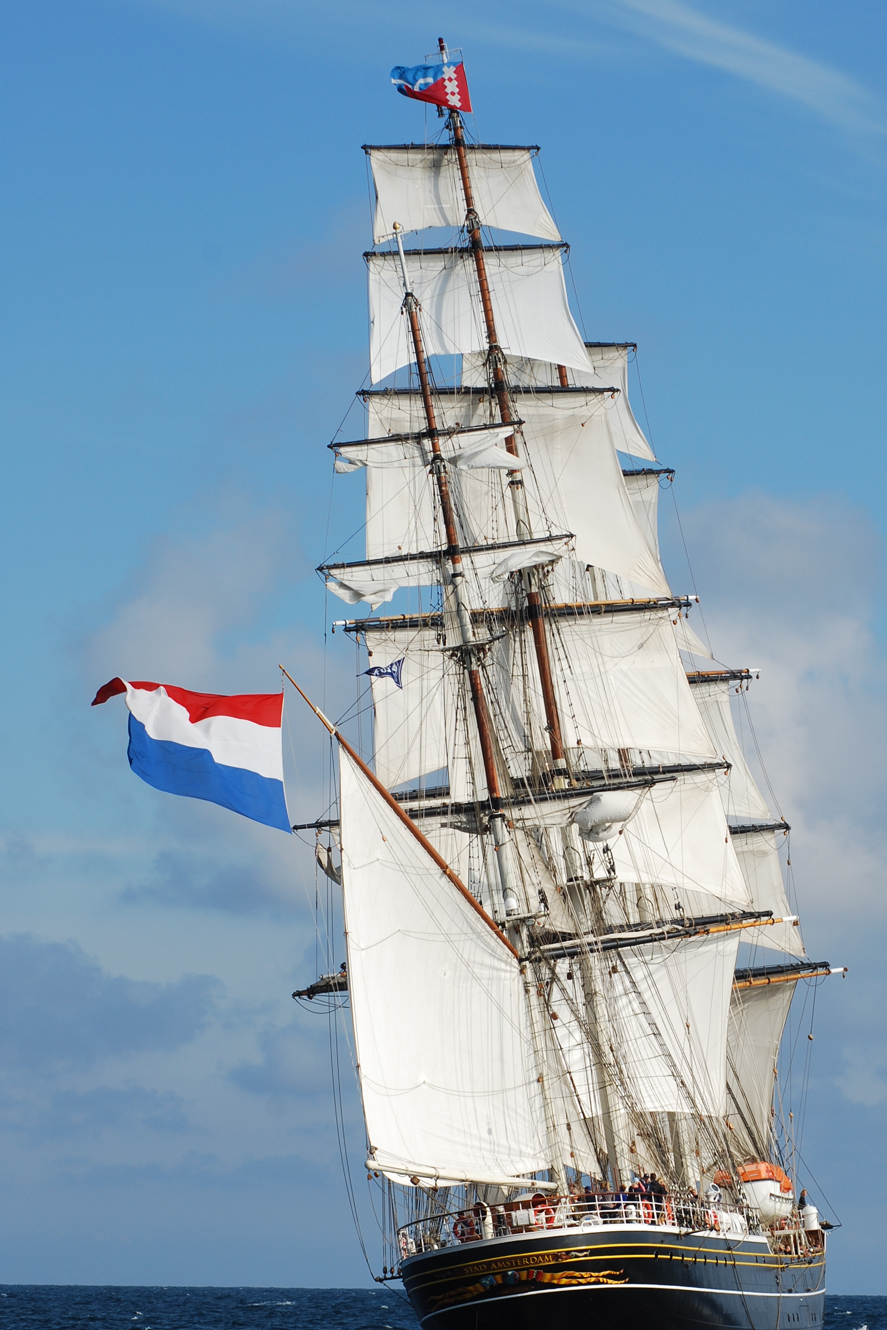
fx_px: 6467
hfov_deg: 7.8
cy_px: 816
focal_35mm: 175
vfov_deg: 11.7
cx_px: 539
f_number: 10
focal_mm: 90
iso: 100
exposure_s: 1/250
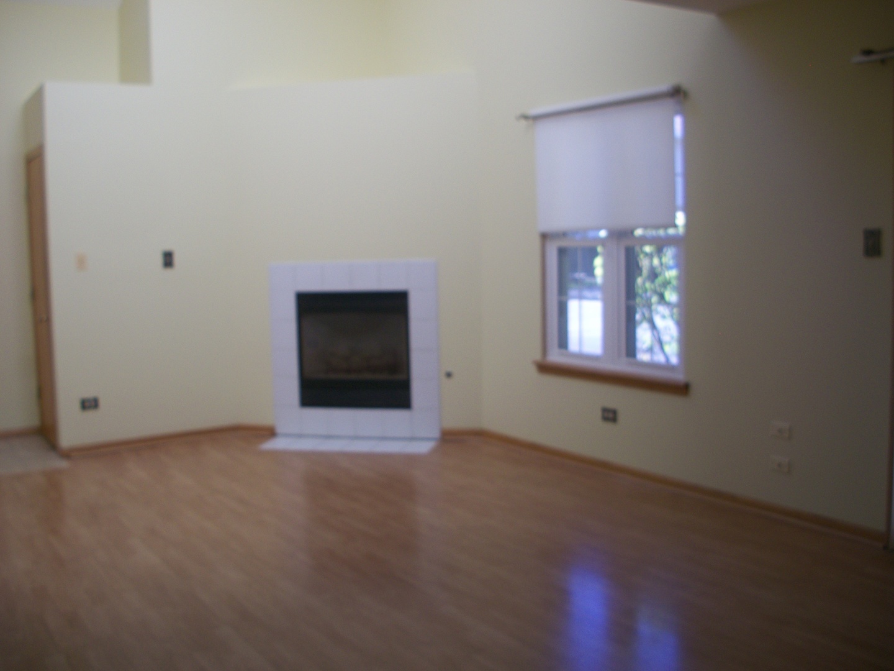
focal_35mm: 35
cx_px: 447
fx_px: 904
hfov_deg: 52.6
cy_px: 336
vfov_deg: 40.7
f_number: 3.1
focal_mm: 6.3
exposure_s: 1/60
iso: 80
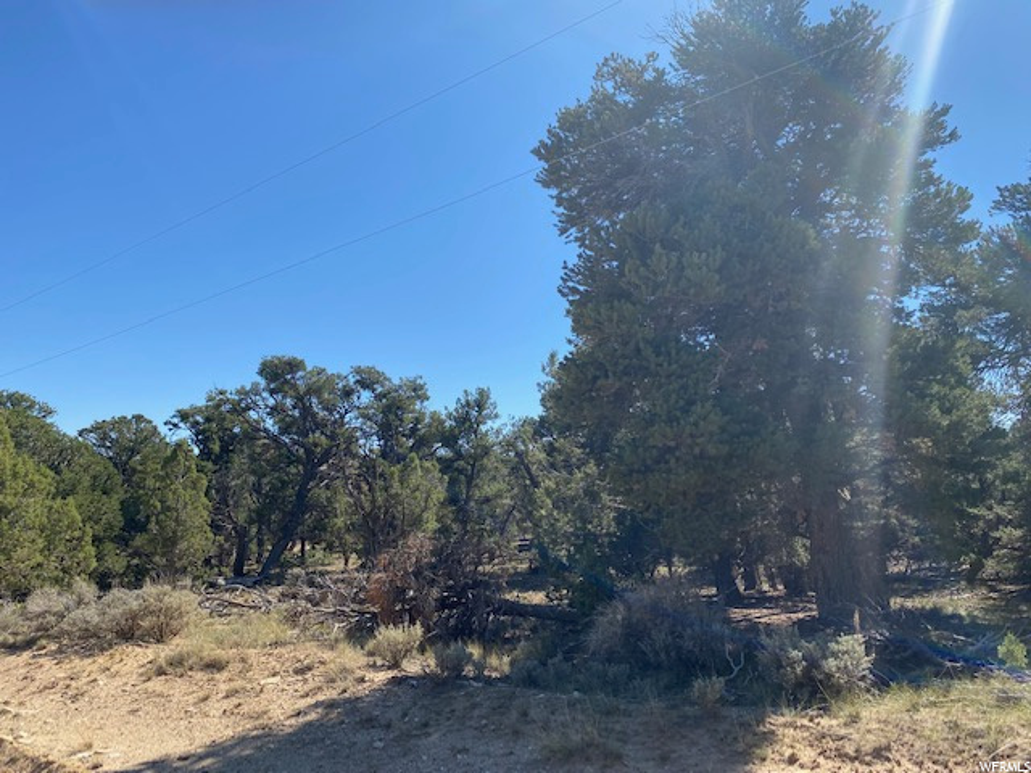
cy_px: 386
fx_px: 774
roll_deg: +0.6
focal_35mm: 26
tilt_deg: +11.2
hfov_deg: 67.3
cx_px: 516
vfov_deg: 53.1
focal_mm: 4.25
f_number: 1.8
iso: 32
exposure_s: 1/2183
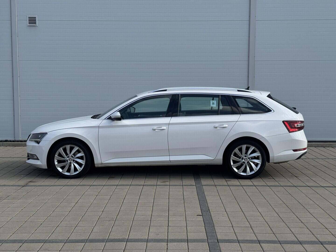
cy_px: 126
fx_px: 466
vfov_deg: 30.3
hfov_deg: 39.7
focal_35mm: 48
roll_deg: +0.3
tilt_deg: -4.5
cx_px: 168
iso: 64
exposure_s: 1/3425
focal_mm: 6.76
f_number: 1.78
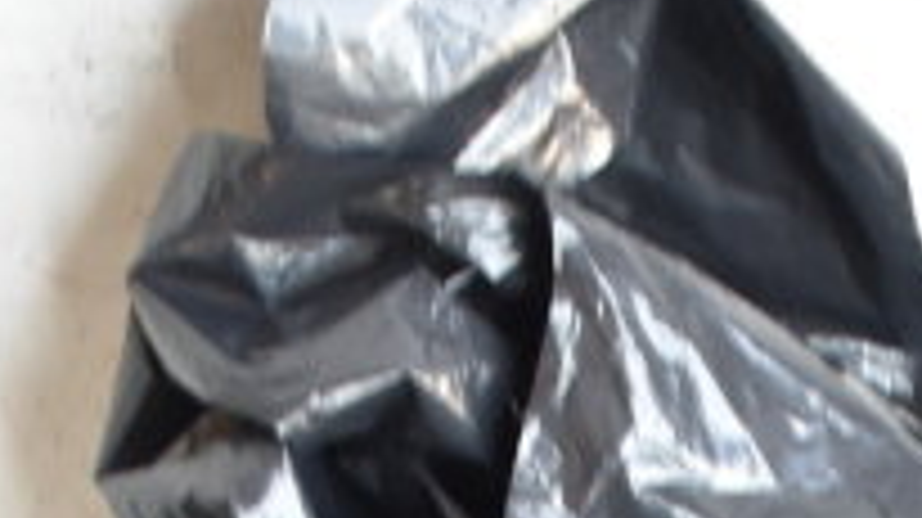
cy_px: 1917
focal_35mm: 189
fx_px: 4626
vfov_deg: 5.7
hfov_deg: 11.3
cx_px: 882
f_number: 4
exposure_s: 1/40
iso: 560
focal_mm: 27
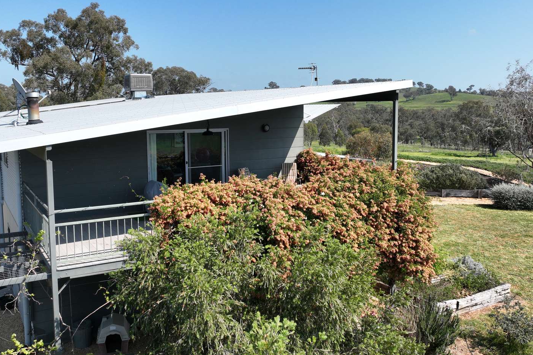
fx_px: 503
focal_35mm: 34
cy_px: 160
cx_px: 255
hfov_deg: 55.8
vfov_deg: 38.8
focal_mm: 12.29
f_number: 2.8
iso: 100
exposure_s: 1/1600
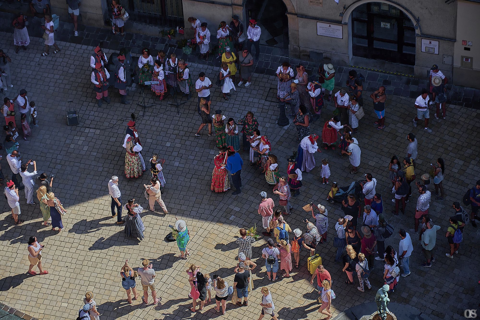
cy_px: 160
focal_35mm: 157
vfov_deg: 8.7
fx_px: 2093
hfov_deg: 13.1
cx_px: 240
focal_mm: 105
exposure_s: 1/800
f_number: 5.6
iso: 200
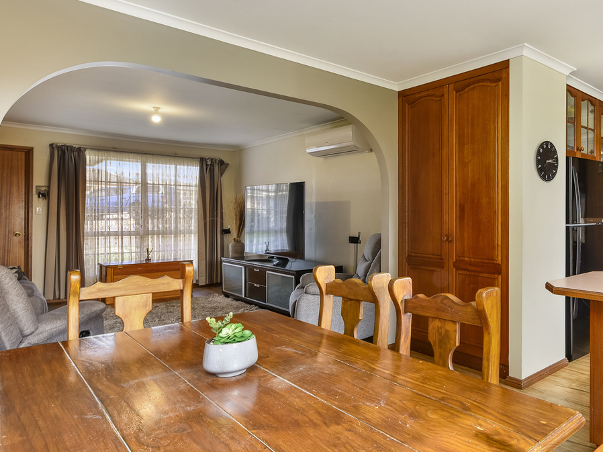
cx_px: 477
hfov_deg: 65.5
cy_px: 233
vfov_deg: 56.8
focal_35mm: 24
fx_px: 418
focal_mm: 14
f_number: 11
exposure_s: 1/2
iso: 125
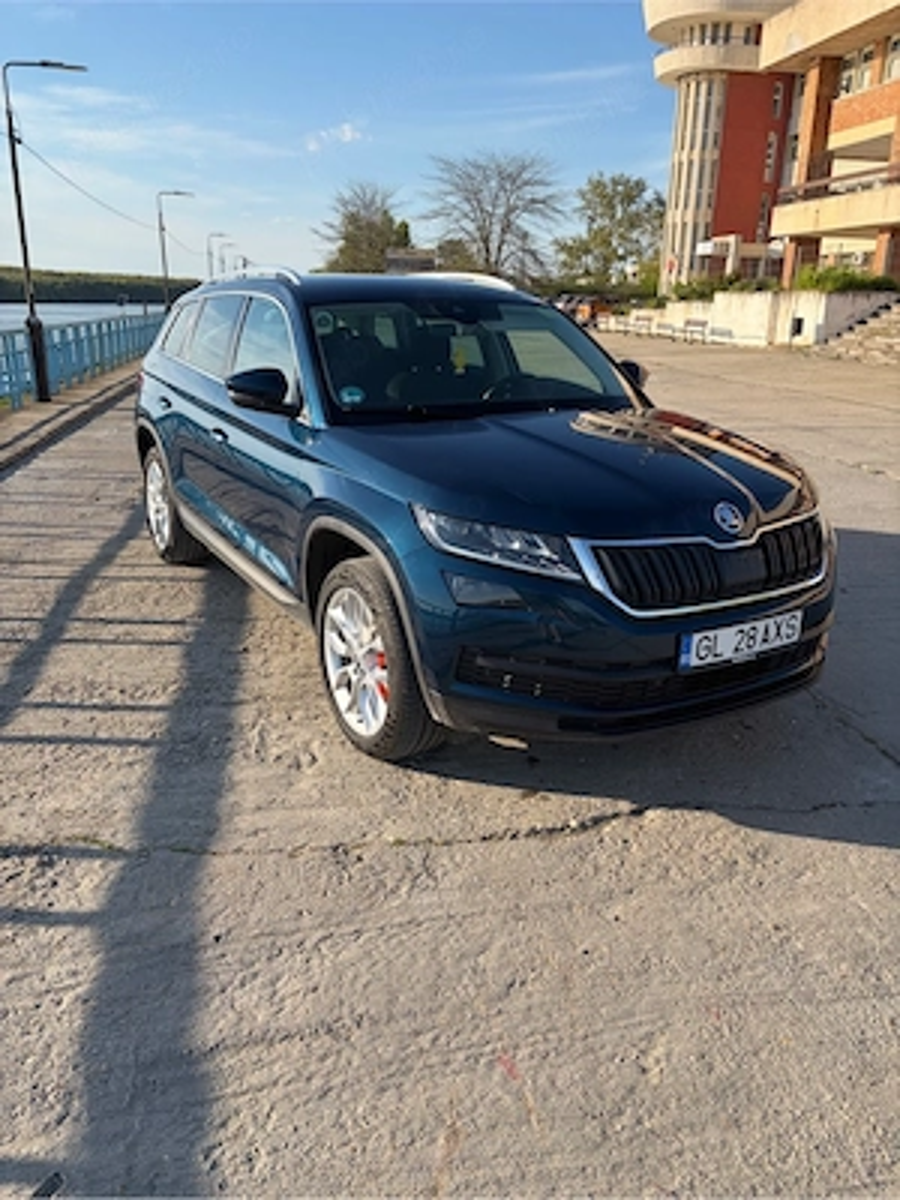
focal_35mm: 26
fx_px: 901
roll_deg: -1.4
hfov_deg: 53.1
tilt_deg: -17.6
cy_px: 600
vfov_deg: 67.3
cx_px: 450
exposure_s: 1/1751
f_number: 1.6
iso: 50
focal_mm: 5.96
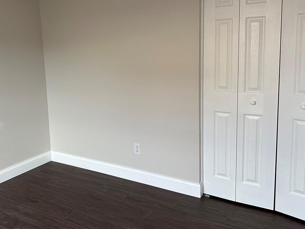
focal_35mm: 38
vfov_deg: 37.6
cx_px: 91
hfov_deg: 47.8
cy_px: 93
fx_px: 335
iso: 160
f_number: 1.78
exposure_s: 1/121
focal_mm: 6.86
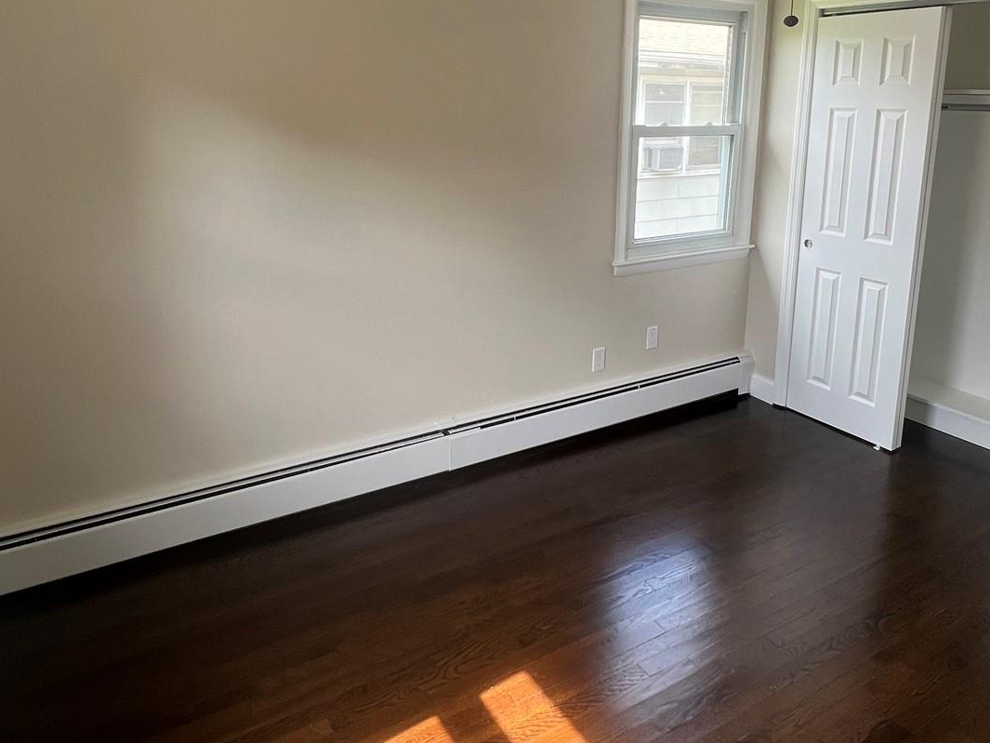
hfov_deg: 69.3
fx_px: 715
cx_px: 538
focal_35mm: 25
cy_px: 266
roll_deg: -0.9
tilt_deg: -13.4
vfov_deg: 54.1
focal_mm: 1.57
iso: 50
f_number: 1.8
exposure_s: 1/99
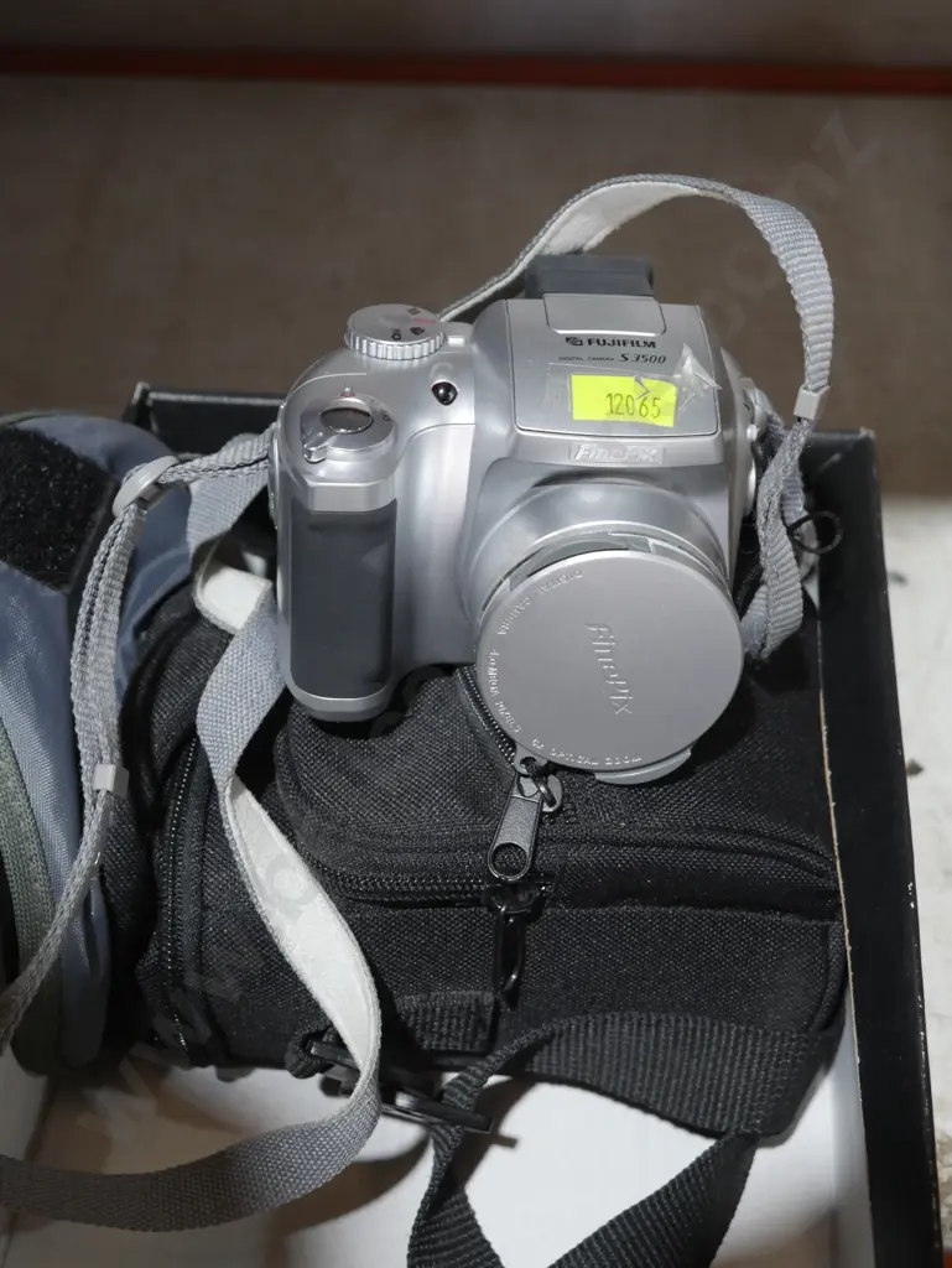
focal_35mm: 54
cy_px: 634
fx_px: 1978
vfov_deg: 35.5
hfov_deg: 27.1
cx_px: 476
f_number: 5.3
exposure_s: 1/60
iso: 800
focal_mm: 27
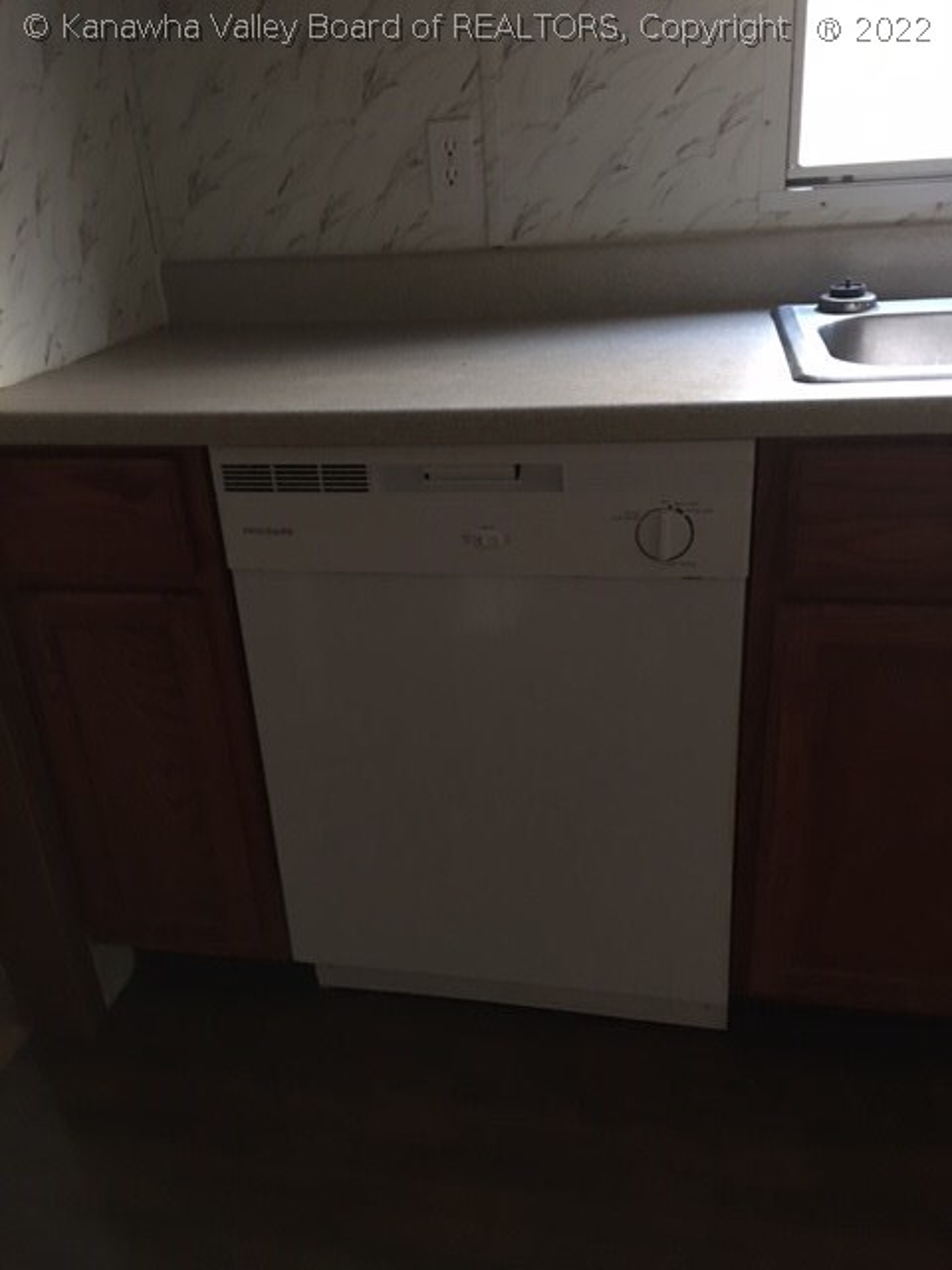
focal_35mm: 29
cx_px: 476
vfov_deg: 61.7
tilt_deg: -25.8
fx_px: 1063
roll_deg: +4.4
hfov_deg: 48.2
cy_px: 635
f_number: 2.2
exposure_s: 1/4
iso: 80
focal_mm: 4.15
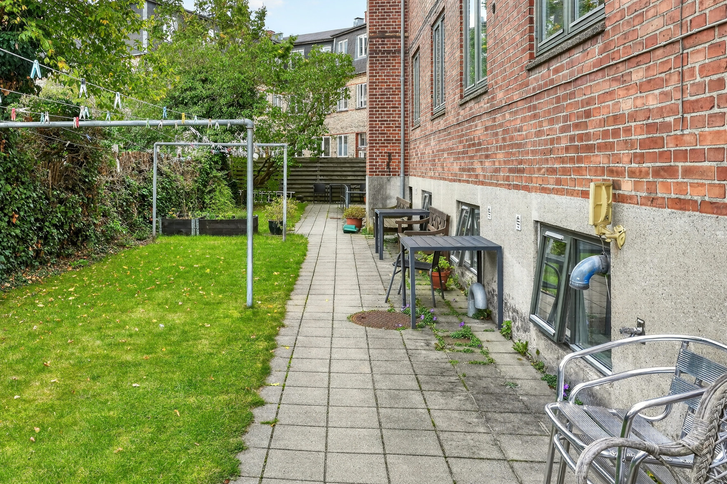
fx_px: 586
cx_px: 241
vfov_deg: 44.5
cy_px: 172
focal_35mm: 29
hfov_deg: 62.1
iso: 400
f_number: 8
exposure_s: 1/20
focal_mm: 20
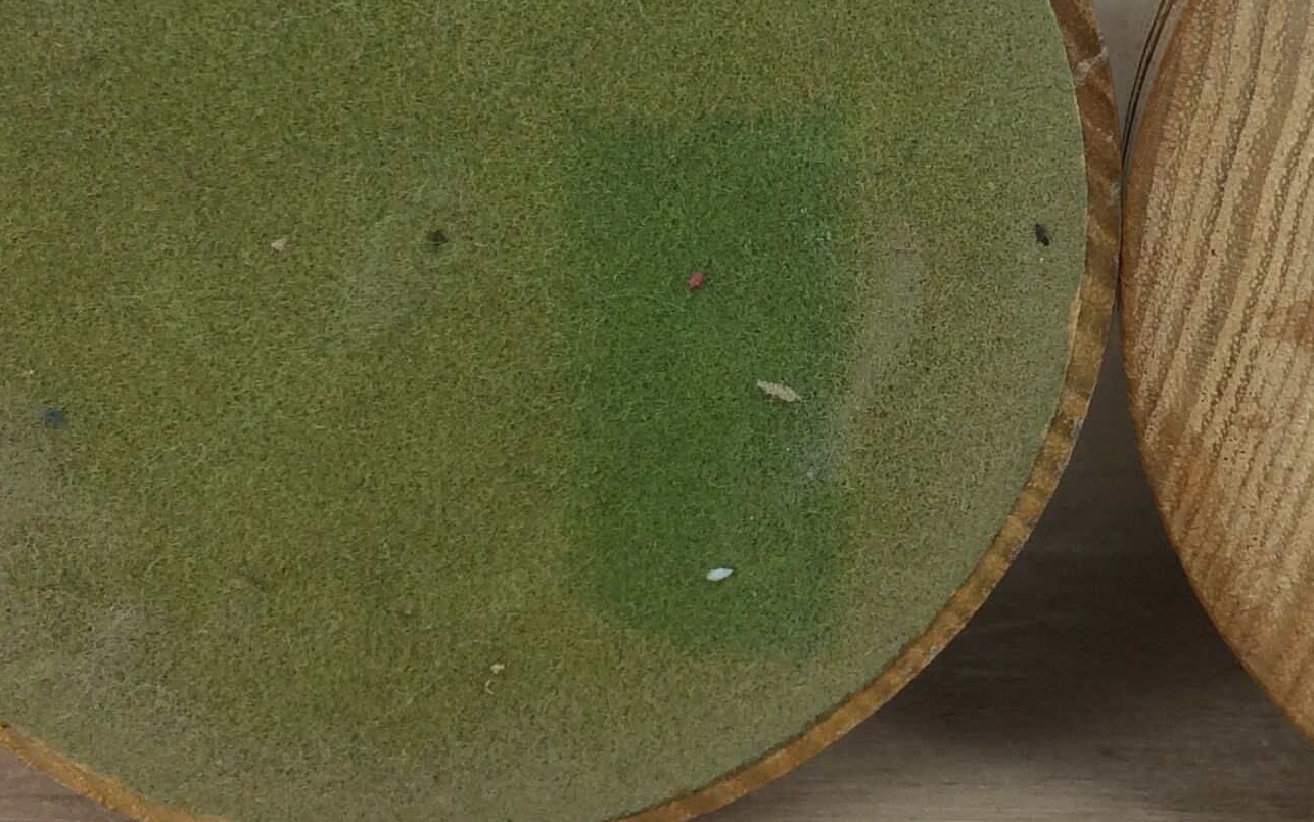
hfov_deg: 26.0
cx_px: 1028
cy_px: 119
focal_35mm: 78
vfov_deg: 16.6
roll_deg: -4.4
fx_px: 2793
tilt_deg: -12.2
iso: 50
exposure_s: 1/100
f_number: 2.2
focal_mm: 4.15
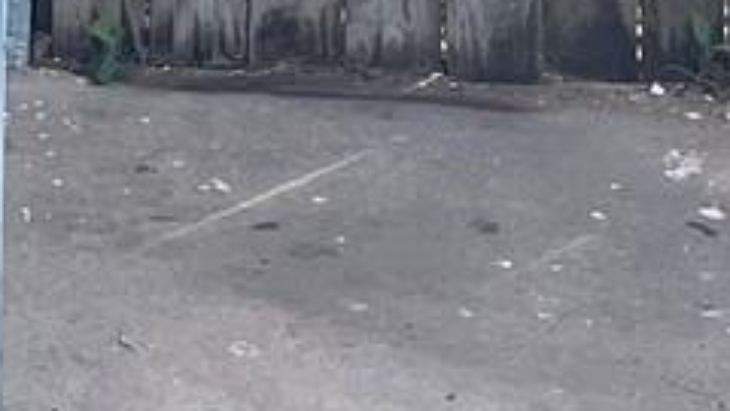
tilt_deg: +0.4
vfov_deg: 5.4
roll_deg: -0.2
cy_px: -1410
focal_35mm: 189
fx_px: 3658
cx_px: -192
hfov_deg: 11.1
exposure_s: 1/1366
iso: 32
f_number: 1.6
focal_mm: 4.2
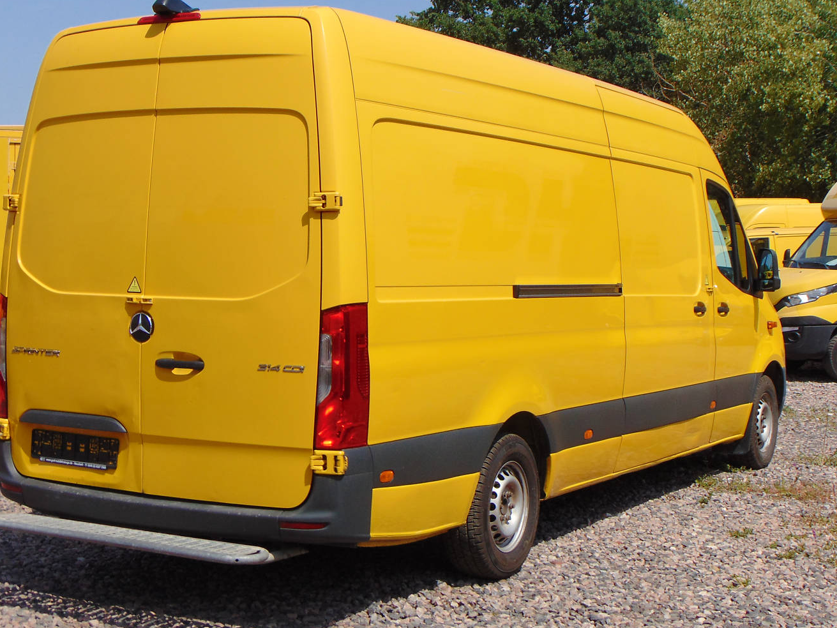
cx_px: 401
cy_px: 308
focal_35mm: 61
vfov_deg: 24.0
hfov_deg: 31.7
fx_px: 1475
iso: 80
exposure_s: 1/200
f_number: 9
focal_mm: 9
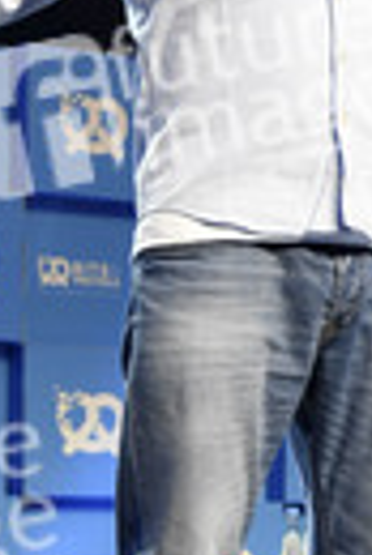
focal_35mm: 175
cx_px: 304
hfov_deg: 7.9
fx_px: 2705
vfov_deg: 11.7
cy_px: 312
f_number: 4.5
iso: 2500
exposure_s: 1/160
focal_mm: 38
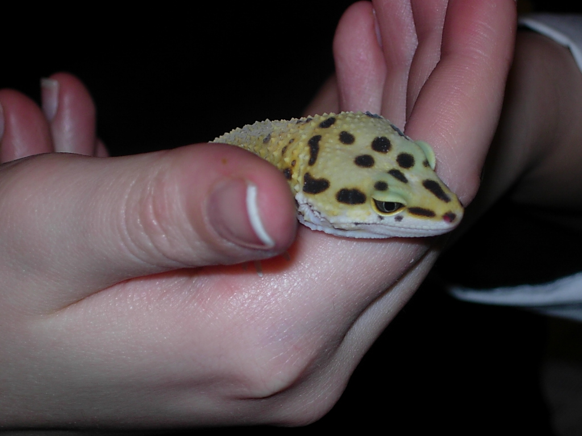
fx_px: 1900
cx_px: 291
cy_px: 218
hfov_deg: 17.4
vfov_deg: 13.1
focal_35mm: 113
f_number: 4.9
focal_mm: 23.4
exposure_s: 1/64
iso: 79
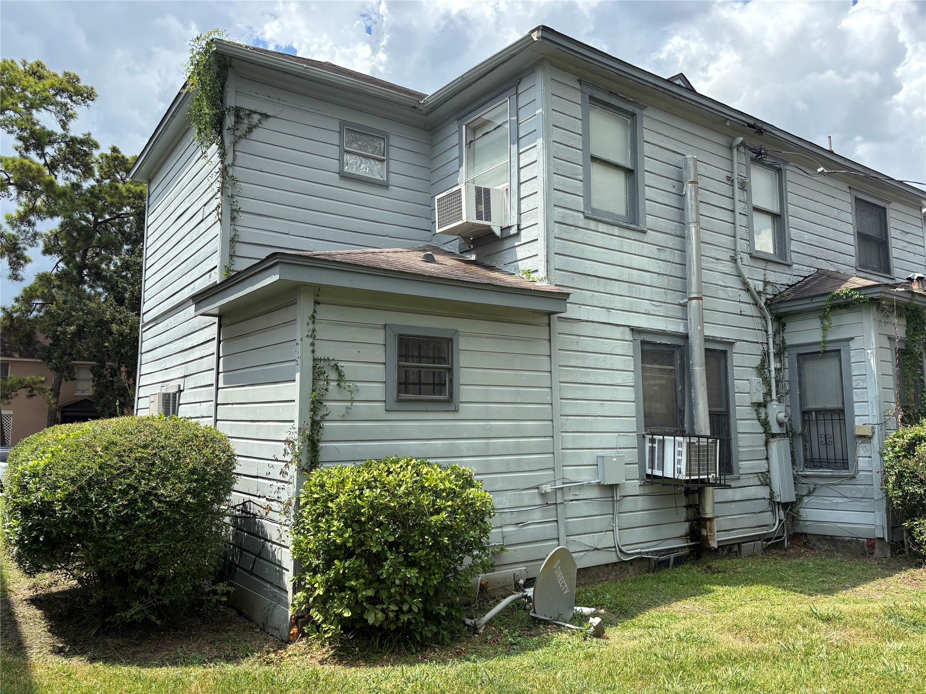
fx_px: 696
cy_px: 347
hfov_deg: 67.3
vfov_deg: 53.1
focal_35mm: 26
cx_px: 463
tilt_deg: +8.5
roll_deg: +0.5
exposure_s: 1/2062
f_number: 1.6
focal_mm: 5.96
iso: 50
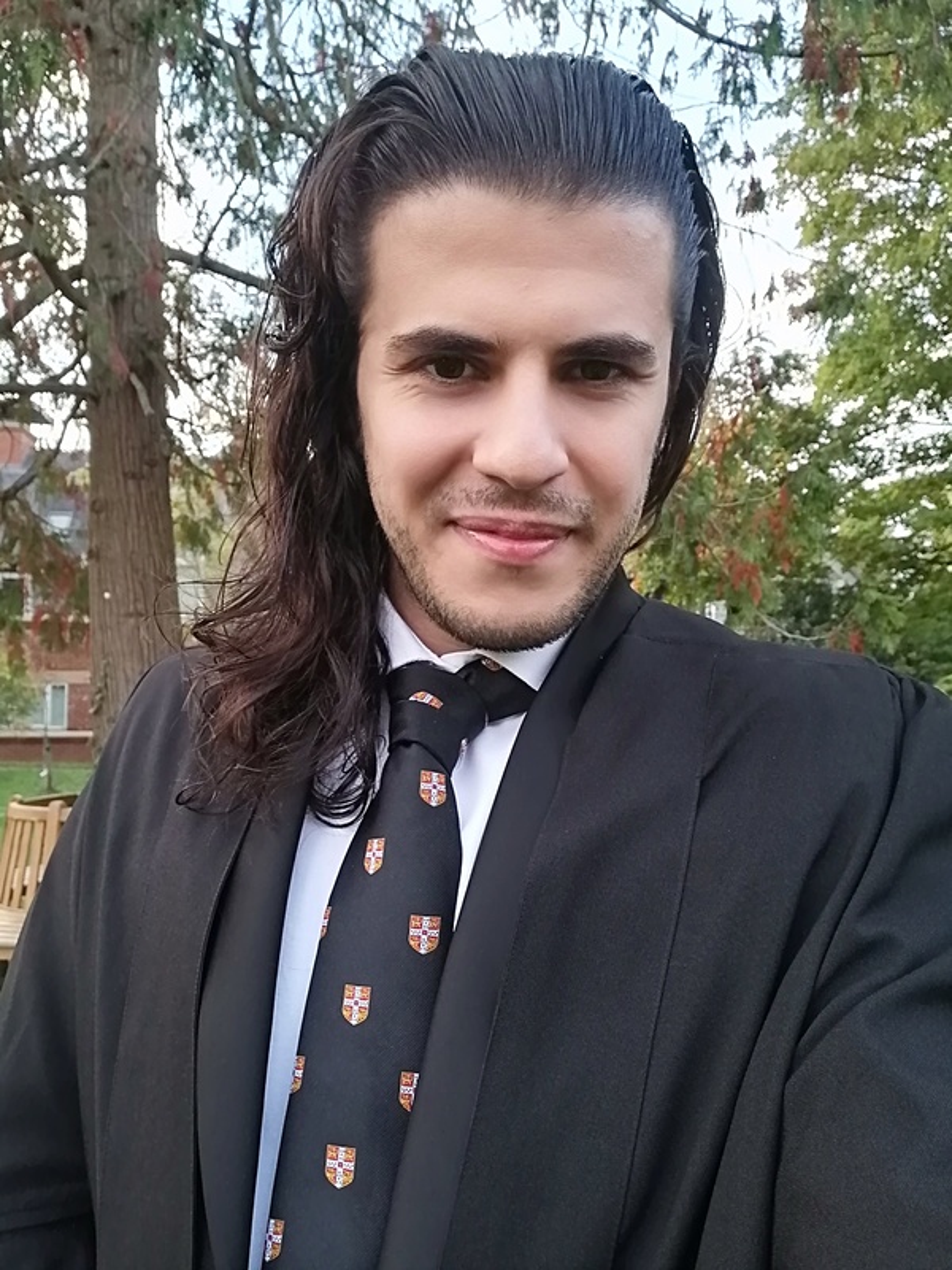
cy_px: 635
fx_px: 953
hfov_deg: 53.1
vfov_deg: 67.3
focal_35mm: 26
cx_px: 476
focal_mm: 3.6
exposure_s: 1/50
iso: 80
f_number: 2
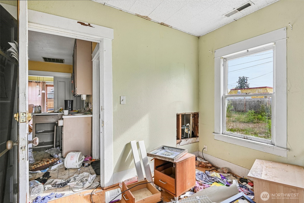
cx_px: 152
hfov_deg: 96.7
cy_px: 102
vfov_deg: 73.7
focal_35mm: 16
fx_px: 135
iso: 400
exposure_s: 1/200
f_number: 8
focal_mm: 16
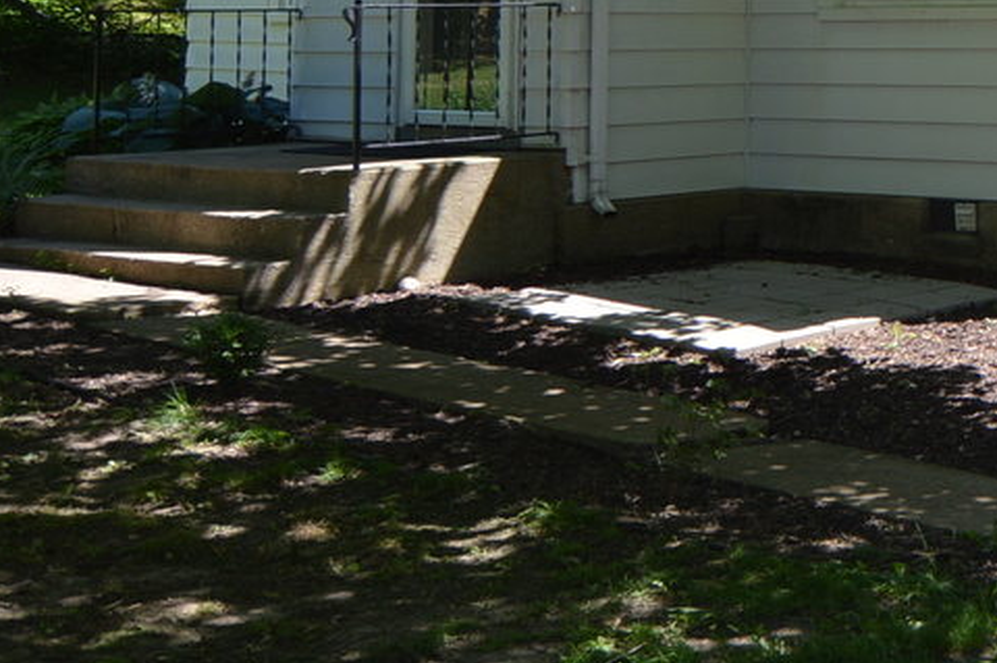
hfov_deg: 24.2
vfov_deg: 18.4
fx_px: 1964
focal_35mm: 71
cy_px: -60
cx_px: 1367
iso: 100
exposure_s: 1/160
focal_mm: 14
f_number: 6.3
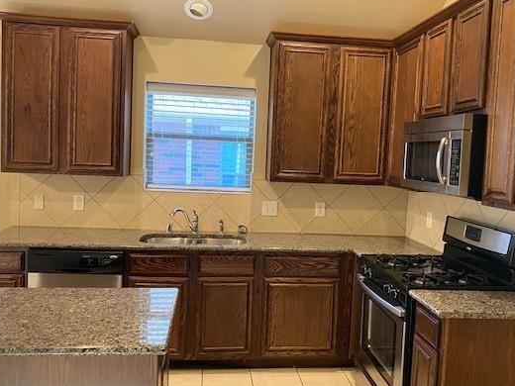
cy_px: 190
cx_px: 269
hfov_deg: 56.8
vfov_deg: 44.2
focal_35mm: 32
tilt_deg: -3.9
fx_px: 476
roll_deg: -2.2
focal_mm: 4.25
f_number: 1.8
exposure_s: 1/60
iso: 320
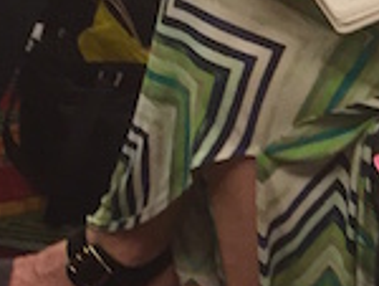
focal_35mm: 193
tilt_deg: -22.9
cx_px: 839
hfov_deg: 9.4
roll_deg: +0.0
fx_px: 2116
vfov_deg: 7.7
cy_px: 111
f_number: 2.2
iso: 125
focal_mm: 4.15
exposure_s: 1/30
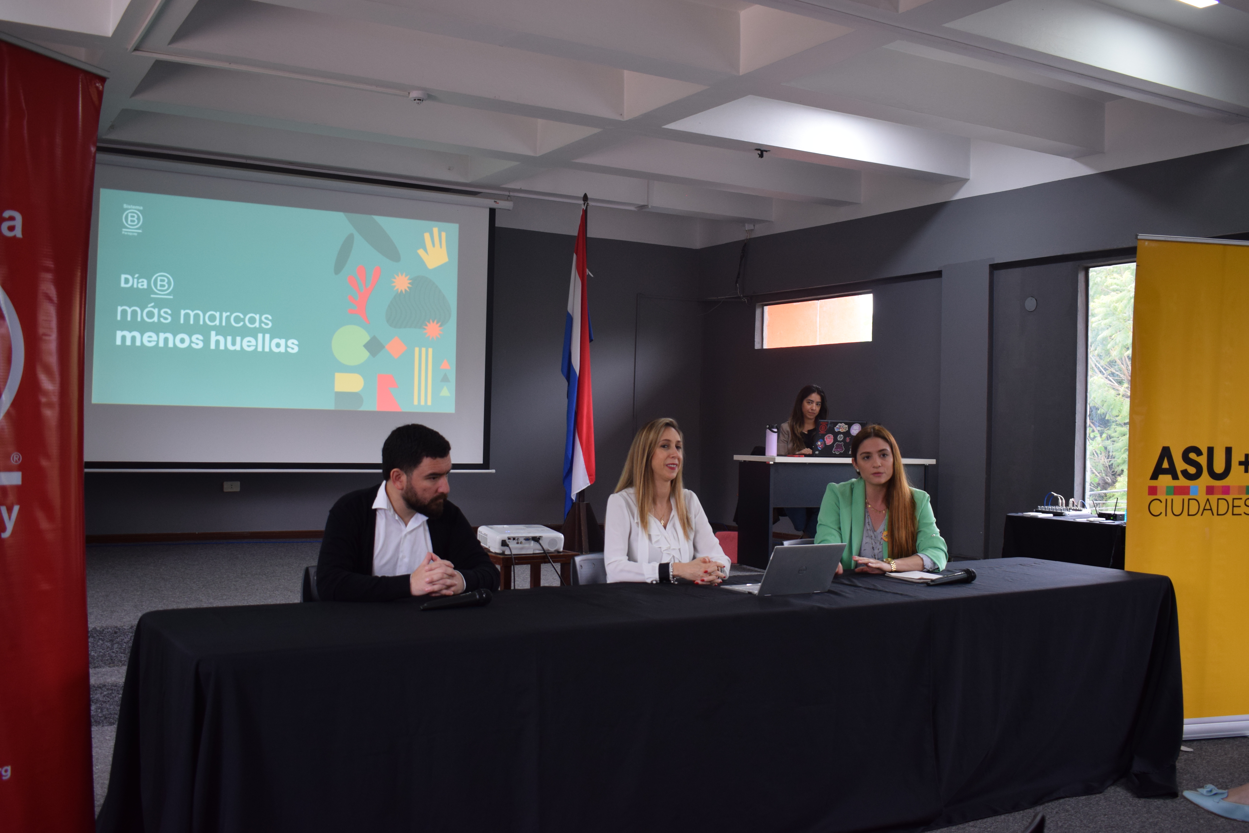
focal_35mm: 34
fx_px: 1197
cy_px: 416
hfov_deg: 55.1
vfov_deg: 38.4
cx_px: 624
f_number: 4
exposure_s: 1/60
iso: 560
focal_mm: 23
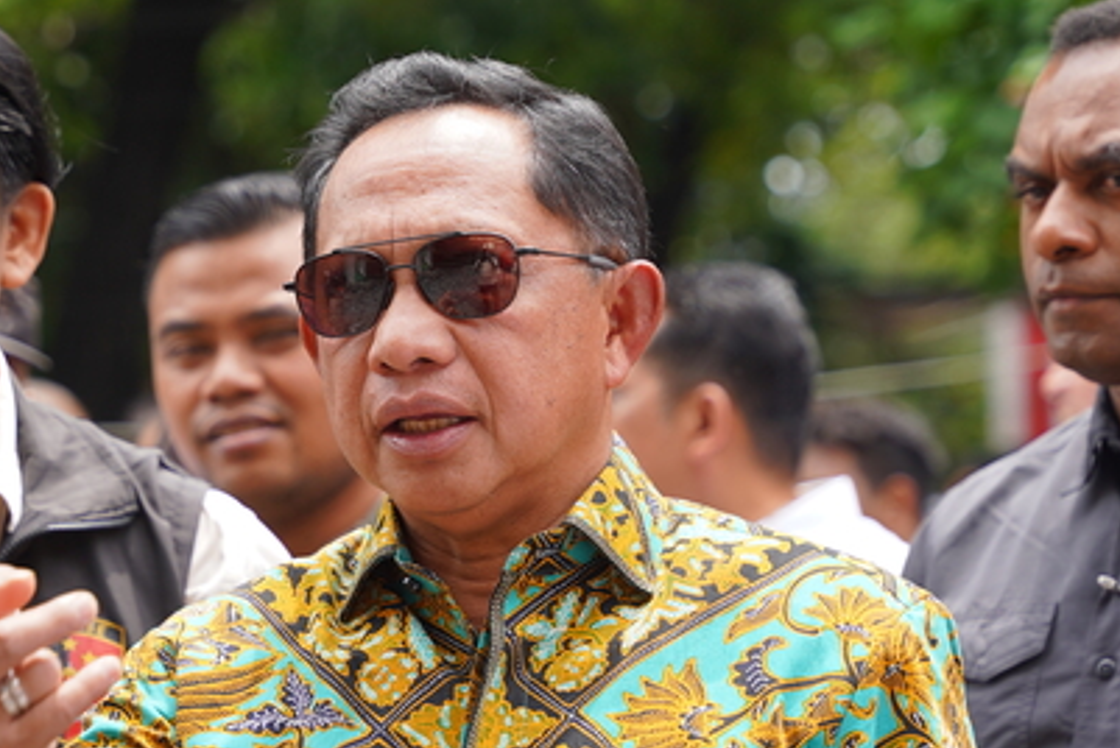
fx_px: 5324
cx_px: 394
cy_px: 473
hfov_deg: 12.0
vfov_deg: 8.0
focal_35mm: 171
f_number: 2.8
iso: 100
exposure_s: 1/400
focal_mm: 65.8
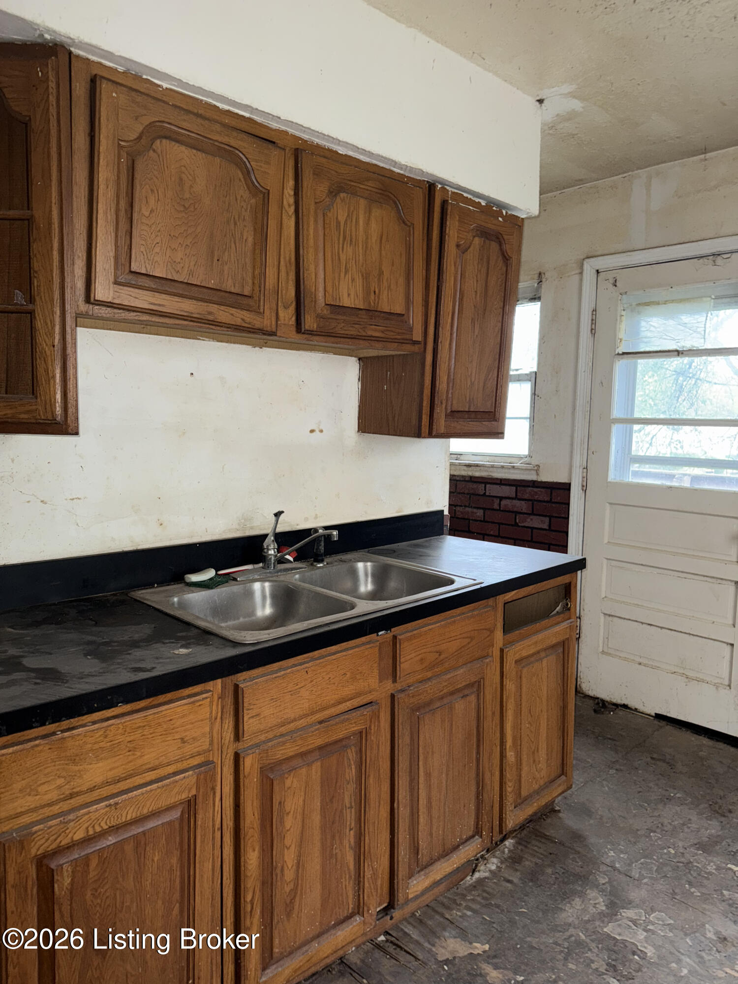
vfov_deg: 71.6
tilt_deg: -6.5
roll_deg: -2.3
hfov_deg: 56.8
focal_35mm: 24
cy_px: 492
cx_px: 369
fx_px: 682
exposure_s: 1/17
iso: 64
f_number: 1.78
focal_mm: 6.76
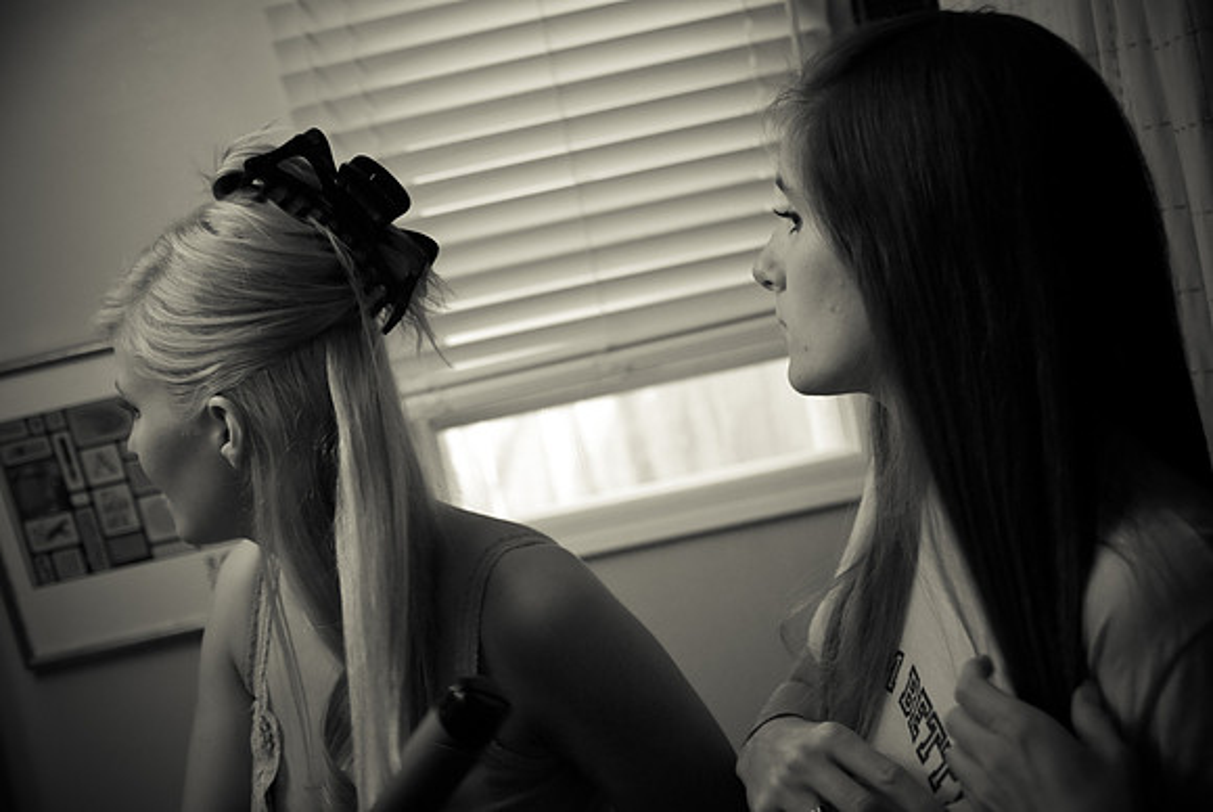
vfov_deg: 29.9
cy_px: 406
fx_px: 1518
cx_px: 606
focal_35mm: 45
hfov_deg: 43.6
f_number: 2.8
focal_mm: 30
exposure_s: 1/50
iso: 400
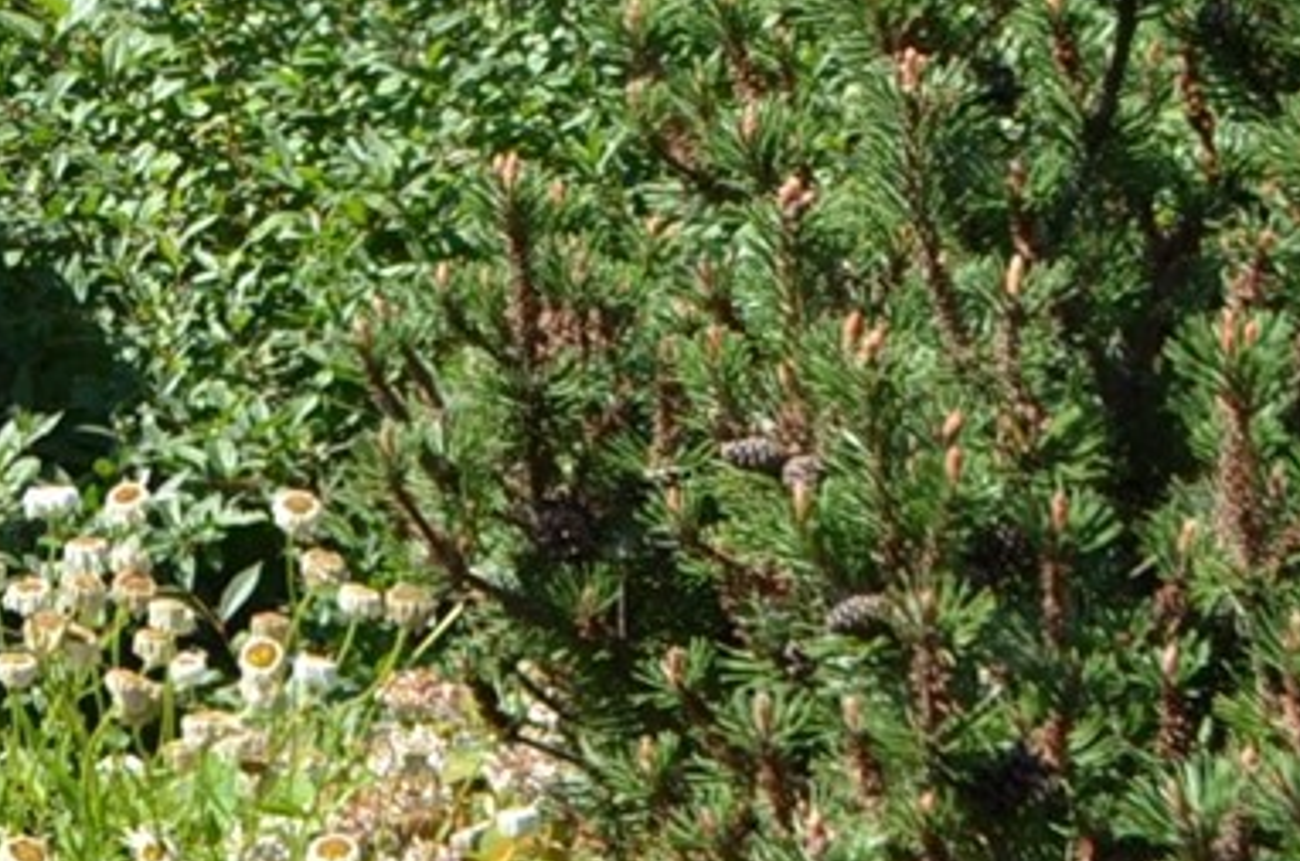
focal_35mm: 147
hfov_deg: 12.6
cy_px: 141
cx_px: -1147
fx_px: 5297
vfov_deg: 9.3
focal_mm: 22
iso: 180
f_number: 8
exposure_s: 1/250
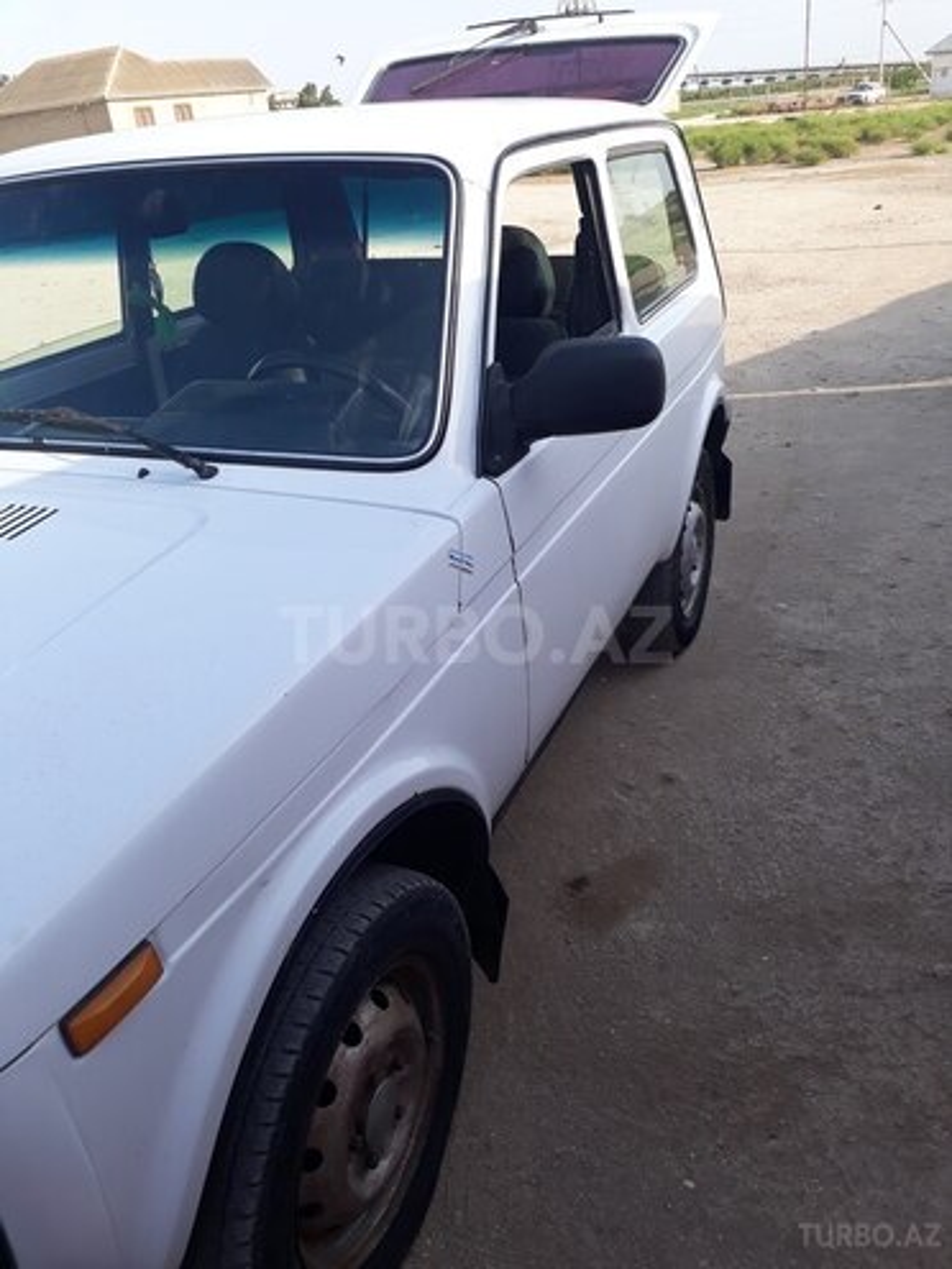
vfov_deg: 65.3
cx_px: 476
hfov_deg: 51.4
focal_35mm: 27
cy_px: 634
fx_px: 990
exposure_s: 1/656
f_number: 1.9
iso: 40
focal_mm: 3.6
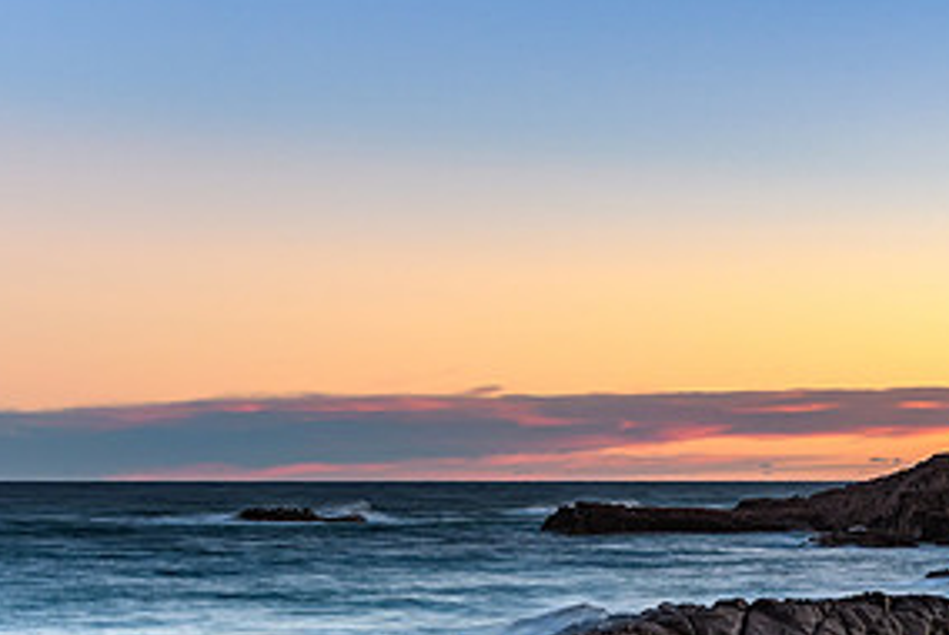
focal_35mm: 88
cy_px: 610
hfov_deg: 22.6
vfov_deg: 15.3
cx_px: 845
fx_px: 2322
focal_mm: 28
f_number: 8
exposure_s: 3
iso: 200
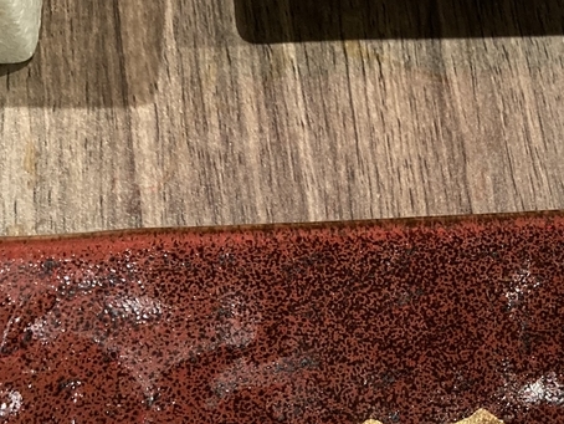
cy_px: 410
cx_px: 537
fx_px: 1206
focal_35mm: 74
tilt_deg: -70.1
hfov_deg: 25.3
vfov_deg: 19.4
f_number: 1.8
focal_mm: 3.99
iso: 160
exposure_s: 1/60
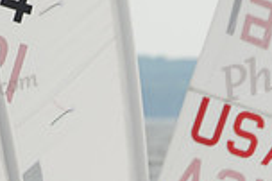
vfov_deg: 0.9
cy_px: 338
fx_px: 11638
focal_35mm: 1542
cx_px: 129
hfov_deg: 1.3
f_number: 6.3
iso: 200
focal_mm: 270
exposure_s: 1/500
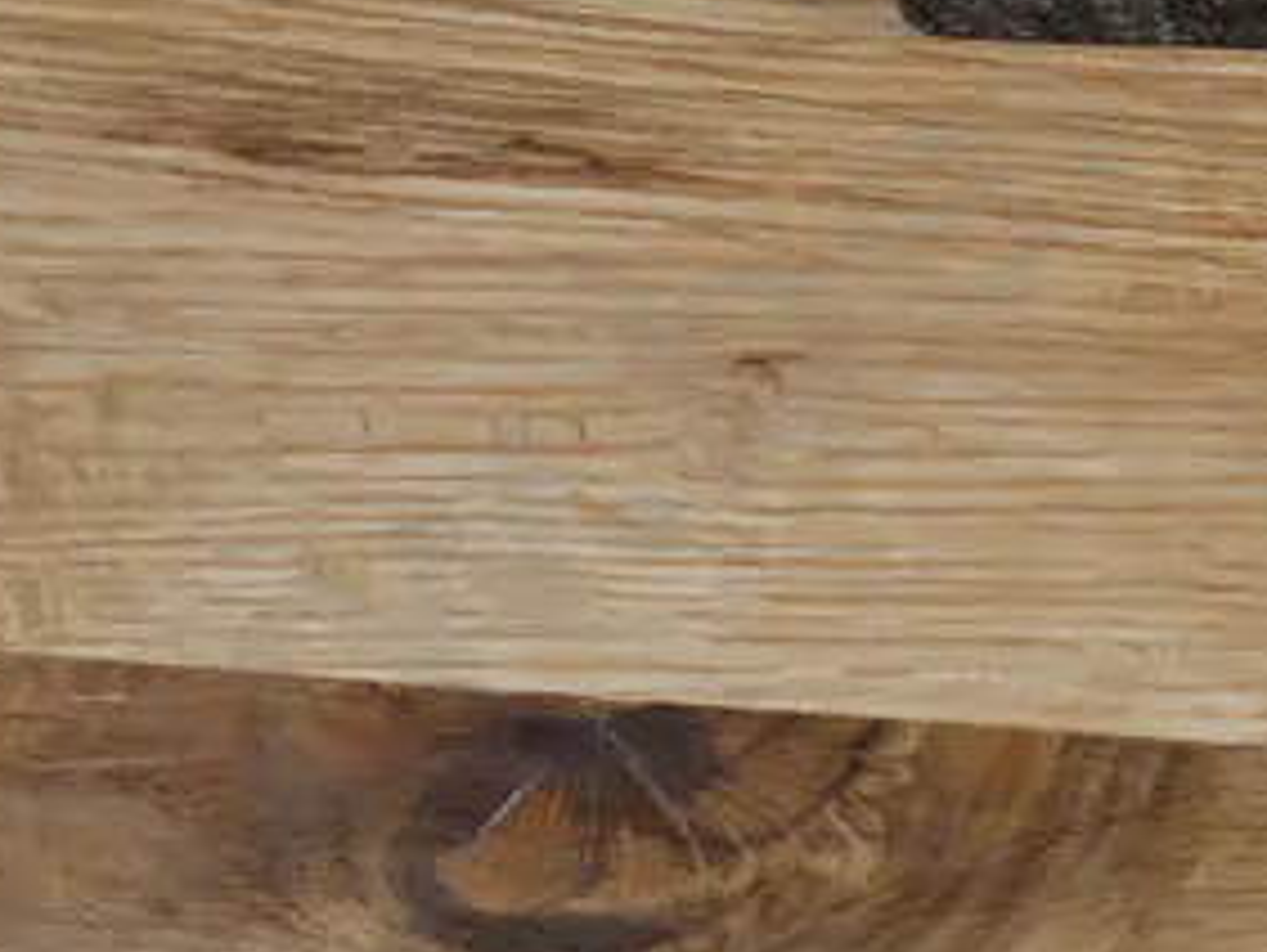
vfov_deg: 10.5
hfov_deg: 13.7
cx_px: 1658
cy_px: -321
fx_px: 5055
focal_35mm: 138
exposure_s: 1/60
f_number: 4.1
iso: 200
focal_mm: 19
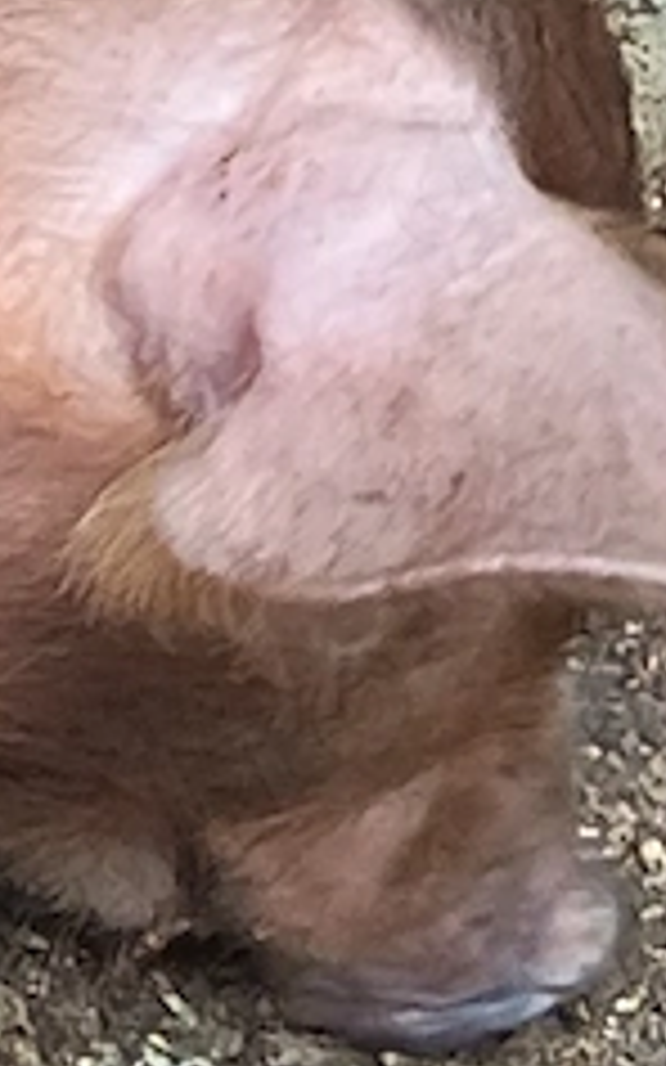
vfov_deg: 7.1
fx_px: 8311
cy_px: -1021
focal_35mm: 286
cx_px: -1449
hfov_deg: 4.4
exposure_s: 1/60
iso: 795
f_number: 1.75
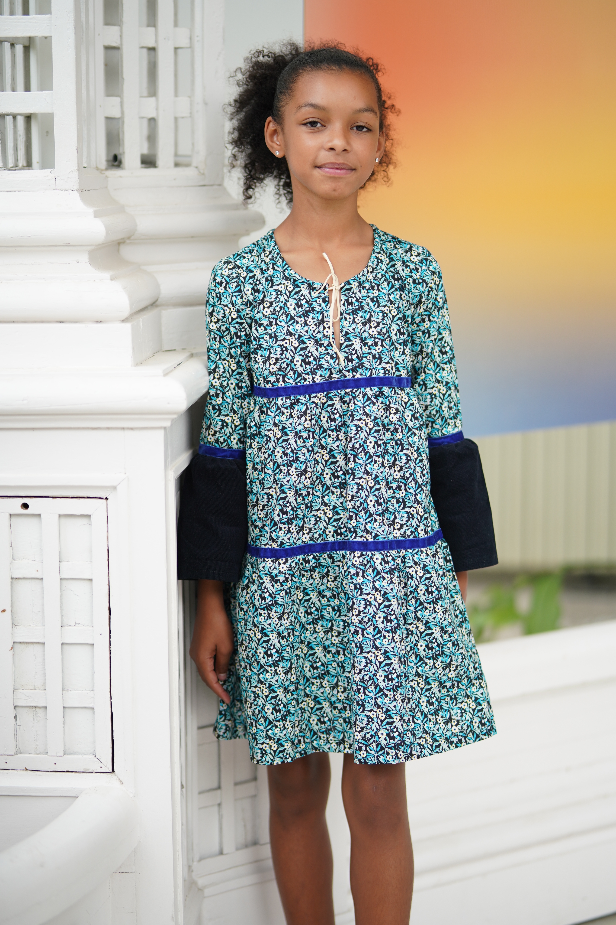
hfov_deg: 16.1
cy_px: 462
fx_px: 2181
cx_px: 308
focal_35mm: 85
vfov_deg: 23.9
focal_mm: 85
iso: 320
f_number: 1.6
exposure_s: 1/1600
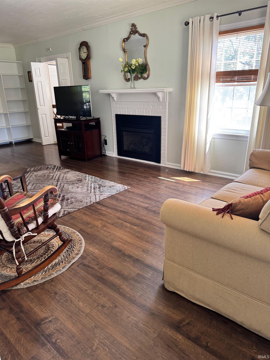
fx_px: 250
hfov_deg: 56.8
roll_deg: +1.7
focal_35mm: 24
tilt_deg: -19.0
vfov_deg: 71.6
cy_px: 180
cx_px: 135
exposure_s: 1/60
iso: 160
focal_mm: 6.76
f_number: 1.78
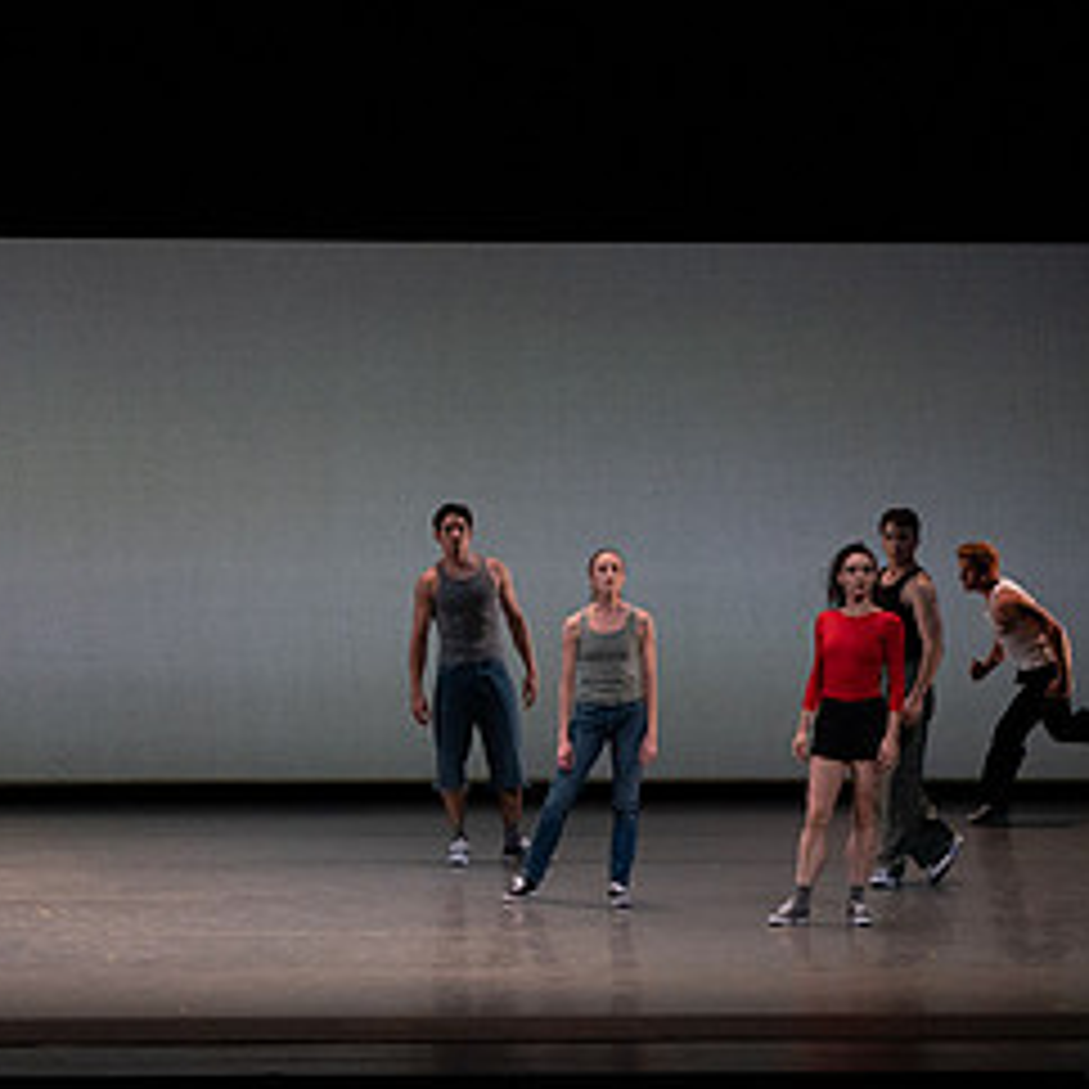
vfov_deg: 7.4
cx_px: 153
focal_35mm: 236
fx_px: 8400
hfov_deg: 7.4
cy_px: 538
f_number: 9
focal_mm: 116
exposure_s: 1/500
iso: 5000
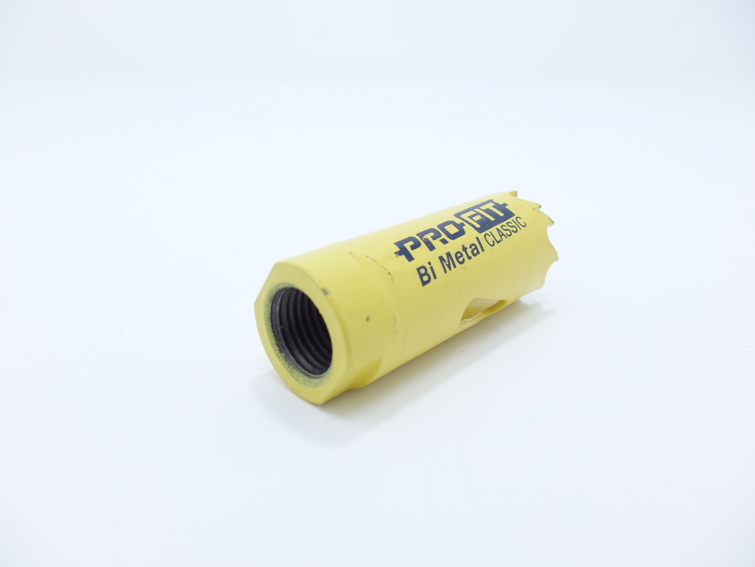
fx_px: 545
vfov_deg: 54.9
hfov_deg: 69.4
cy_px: 284
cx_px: 378
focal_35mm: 25
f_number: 3
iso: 160
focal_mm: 4.5
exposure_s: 1/250
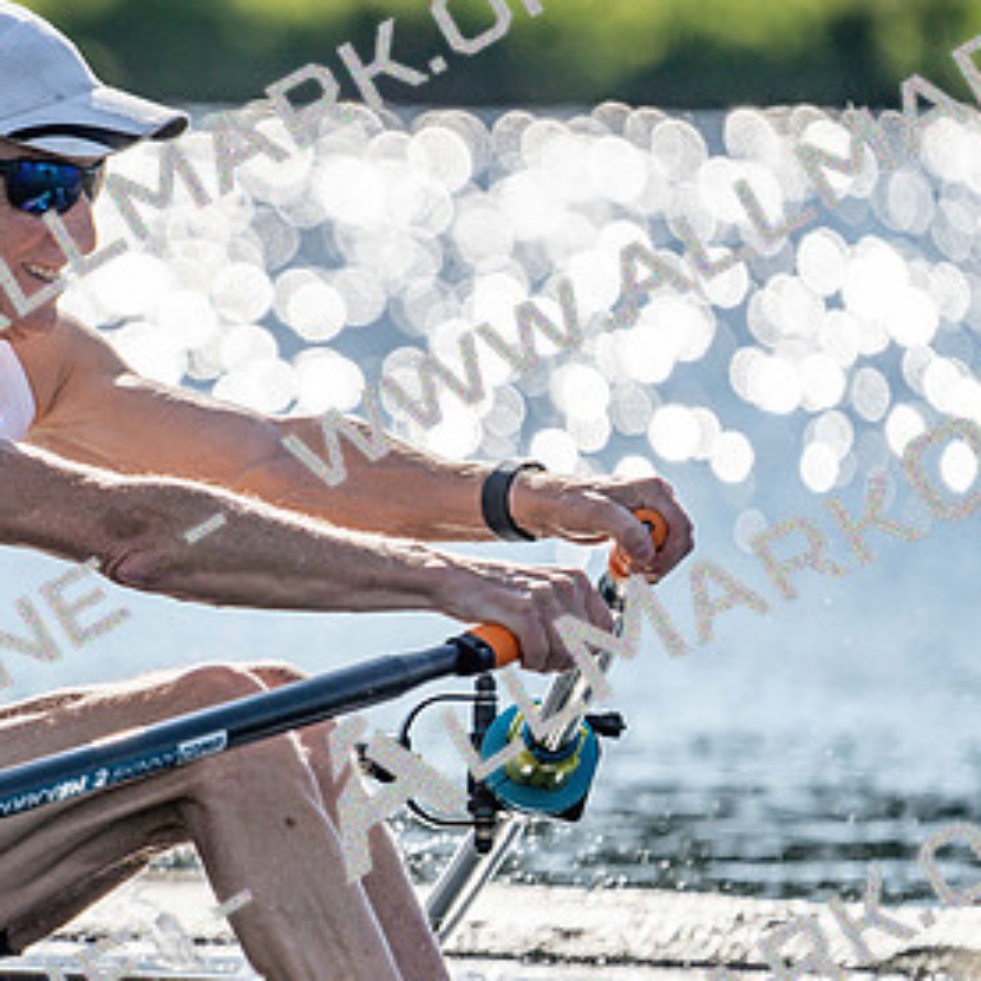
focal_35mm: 883
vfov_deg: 2.0
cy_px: 547
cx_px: 25
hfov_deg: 2.0
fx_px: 28311
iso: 100
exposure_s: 1/1600
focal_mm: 496
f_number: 6.3
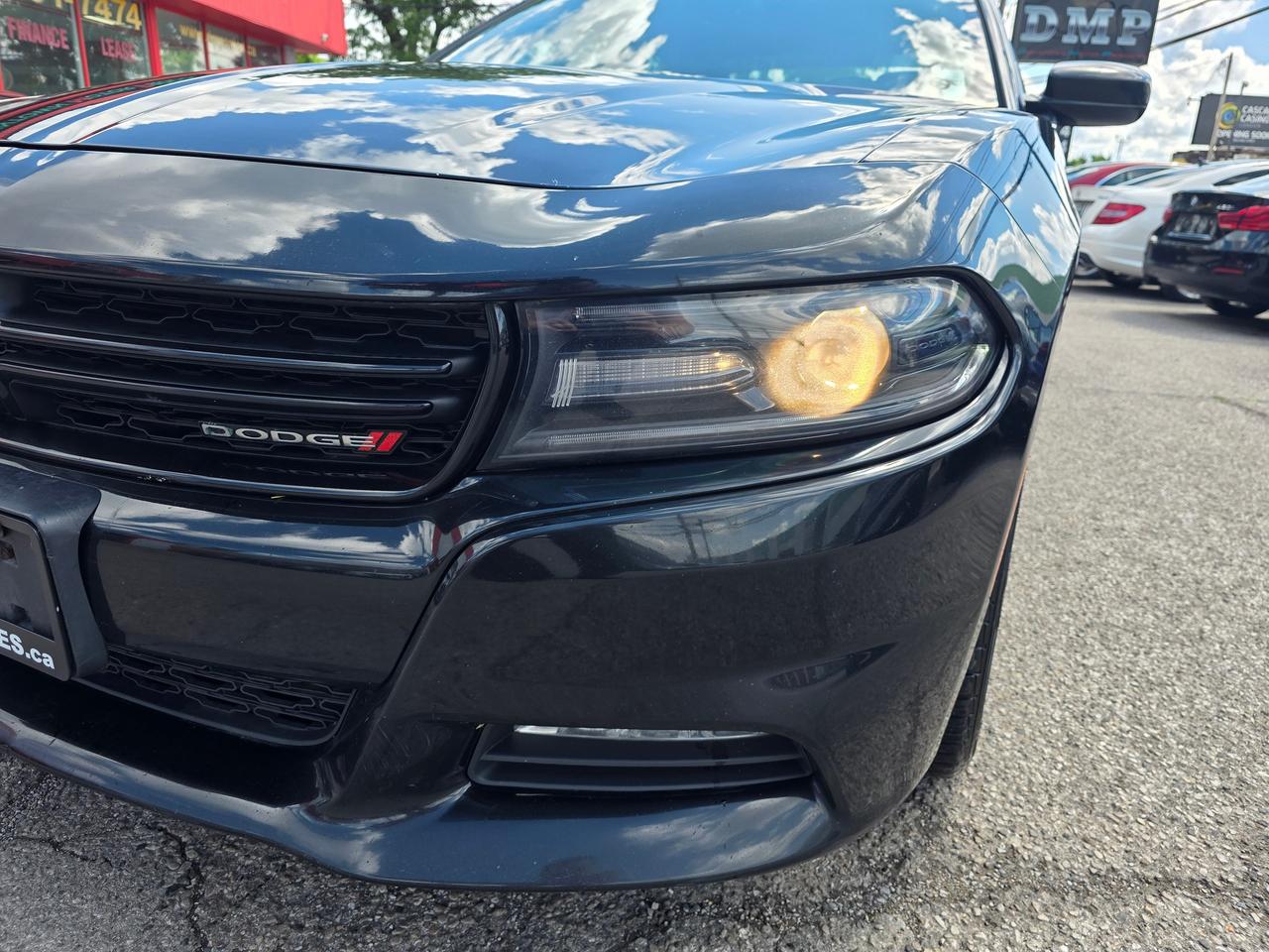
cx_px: 634
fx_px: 843
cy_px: 476
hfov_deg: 73.9
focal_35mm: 23
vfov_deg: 58.9
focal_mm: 6.3
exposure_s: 1/1488
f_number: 1.7
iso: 80
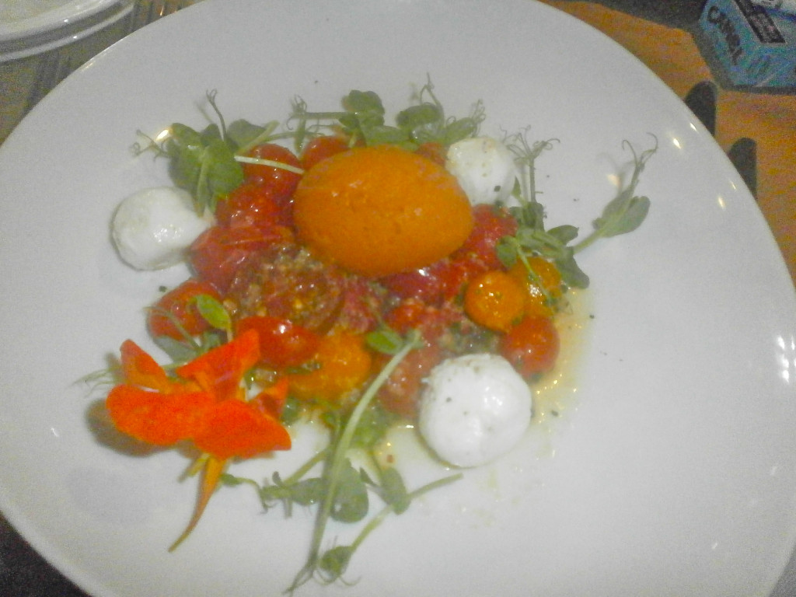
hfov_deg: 65.3
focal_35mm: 27
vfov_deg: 51.4
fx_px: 621
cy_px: 298
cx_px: 398
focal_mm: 4.8
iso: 1600
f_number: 2.9
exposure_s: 1/30
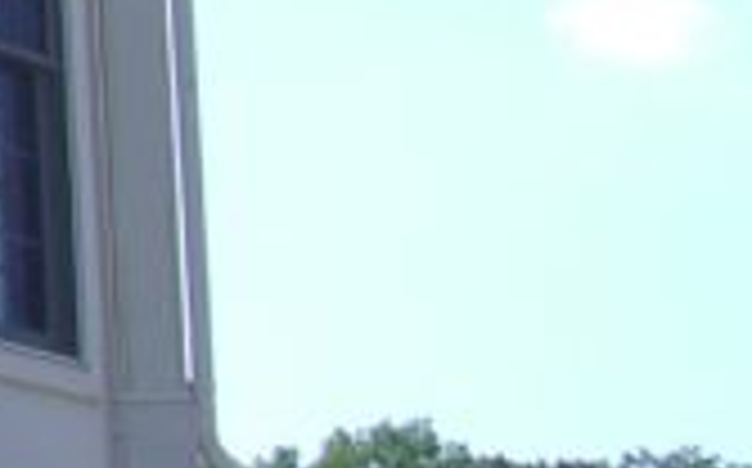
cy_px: -130
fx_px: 5057
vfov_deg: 5.3
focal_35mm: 247
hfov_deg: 7.8
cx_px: -1112
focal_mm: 7.9
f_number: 5.6
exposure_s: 1/200
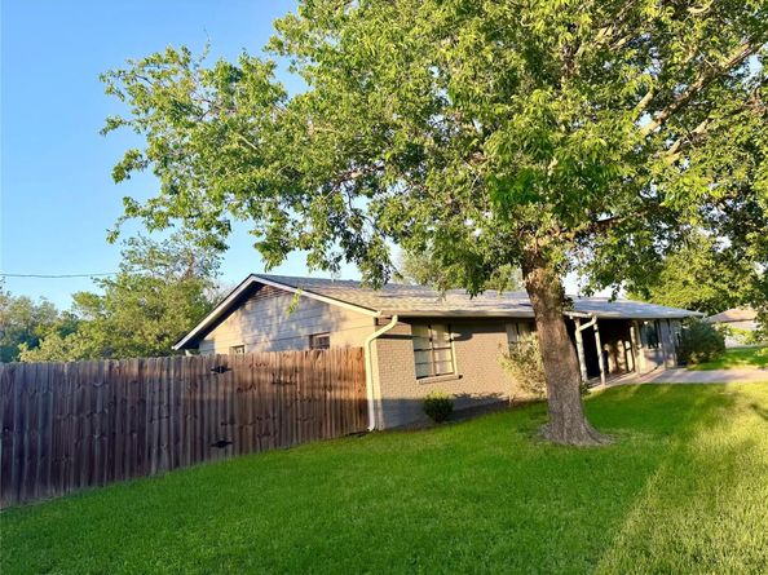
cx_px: 384
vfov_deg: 56.8
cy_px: 288
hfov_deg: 71.6
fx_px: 532
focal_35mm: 24
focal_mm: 6.76
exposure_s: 1/695
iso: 80
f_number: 1.78
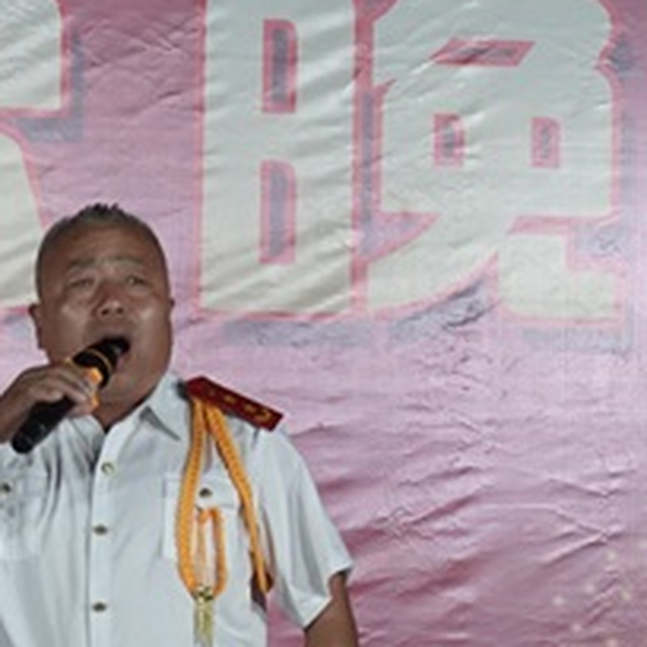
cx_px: -263
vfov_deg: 4.4
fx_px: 8374
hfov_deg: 4.4
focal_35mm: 396
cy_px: 734
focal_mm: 43.55
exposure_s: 1/60
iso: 800
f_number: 4.5
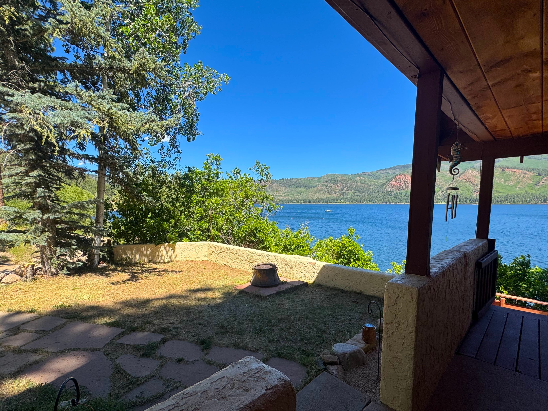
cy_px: 232
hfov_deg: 91.0
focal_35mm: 17
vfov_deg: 74.4
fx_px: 269
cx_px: 267
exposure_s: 1/1048
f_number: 2.2
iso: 50
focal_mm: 2.22
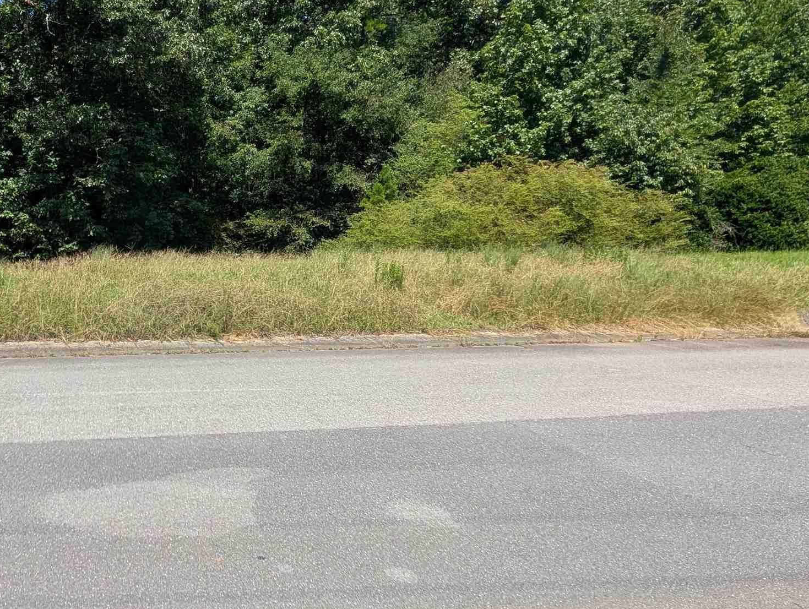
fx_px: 585
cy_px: 306
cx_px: 97
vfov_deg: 55.0
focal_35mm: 25
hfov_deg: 60.0
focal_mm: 2.02
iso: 53
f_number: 1.7
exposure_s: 1/3077
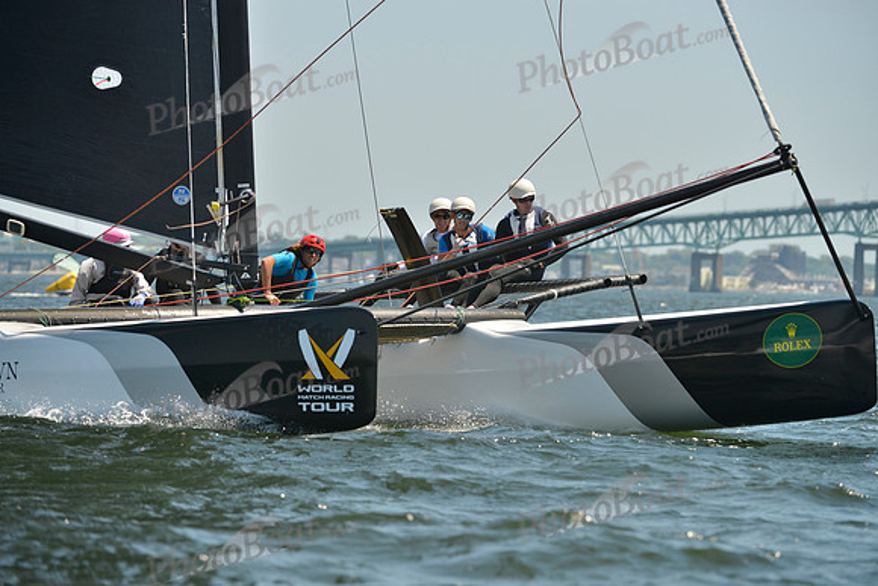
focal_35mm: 240
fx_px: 5854
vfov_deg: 5.7
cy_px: 293
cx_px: 439
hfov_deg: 8.6
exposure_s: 1/1250
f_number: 5.6
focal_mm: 240
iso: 280
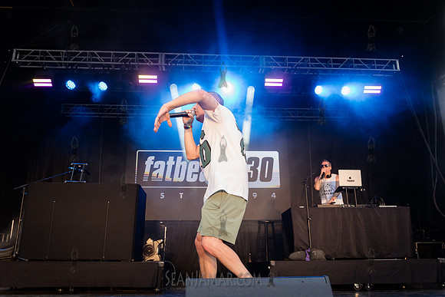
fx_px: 395
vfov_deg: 41.2
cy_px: 149
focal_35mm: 32
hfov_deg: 58.7
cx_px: 226
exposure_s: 1/640
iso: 2000
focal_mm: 31
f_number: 4.5
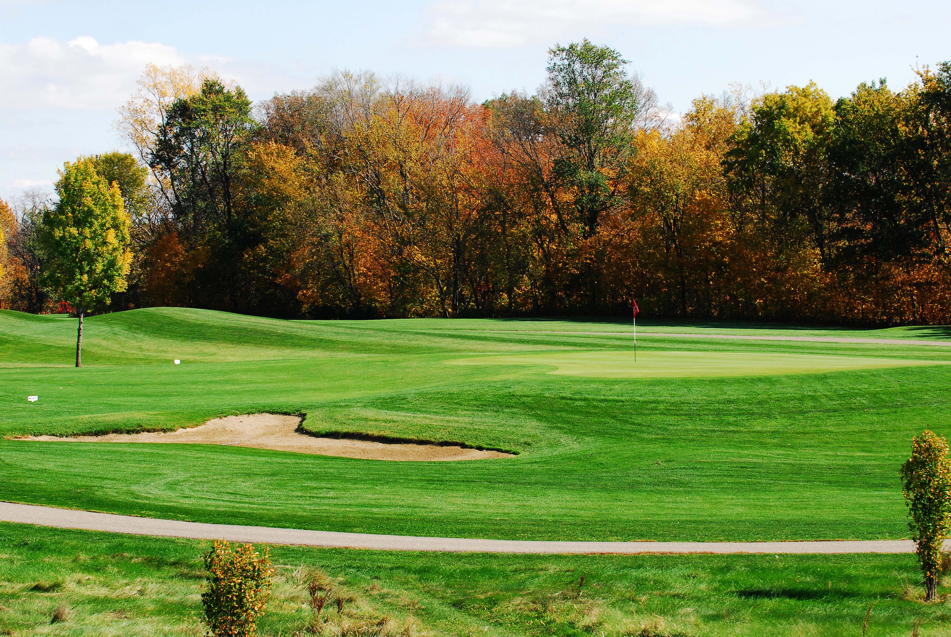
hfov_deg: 19.4
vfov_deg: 13.1
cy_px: 318
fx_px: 2777
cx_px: 476
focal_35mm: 105
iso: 200
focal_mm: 70
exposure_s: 1/250
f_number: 7.1
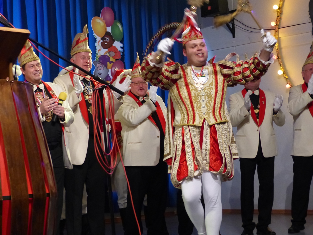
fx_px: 805
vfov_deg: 16.6
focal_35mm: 89
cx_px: 156
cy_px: 118
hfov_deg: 22.0
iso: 800
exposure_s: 1/100
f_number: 2.8
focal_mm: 16
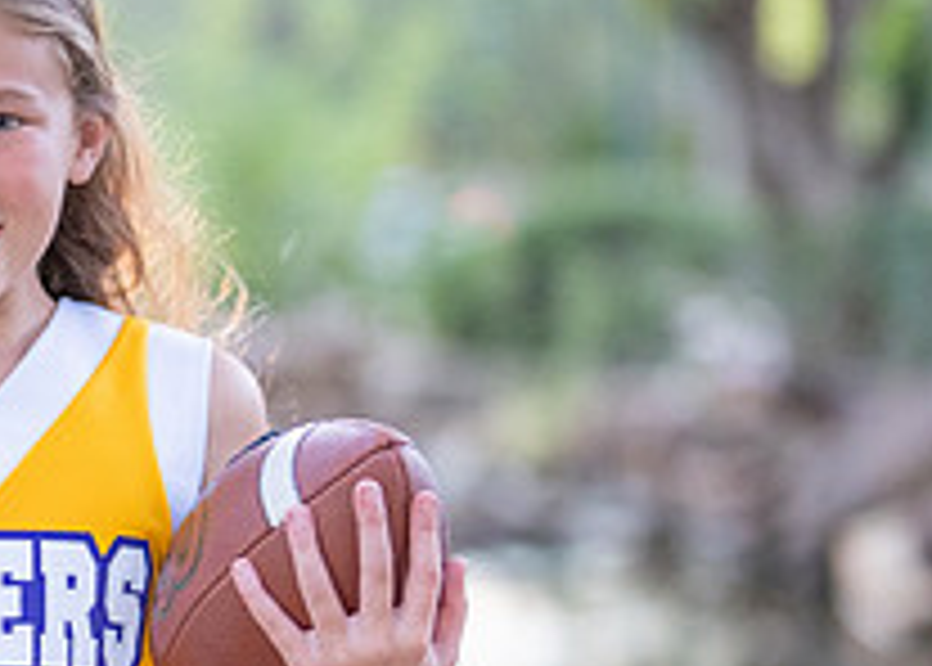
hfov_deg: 11.9
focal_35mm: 167
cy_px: 532
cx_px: 37
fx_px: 4422
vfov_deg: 8.6
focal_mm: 50
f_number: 1.2
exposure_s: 1/640
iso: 1600
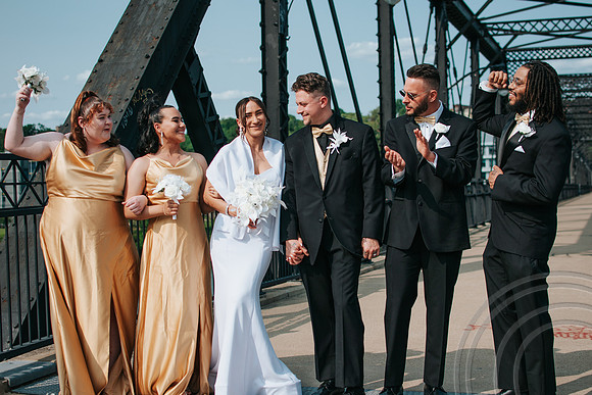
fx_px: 890
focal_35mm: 54
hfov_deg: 36.8
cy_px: 191
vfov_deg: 25.0
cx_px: 305
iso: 100
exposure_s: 1/4000
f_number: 2.8
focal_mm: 35
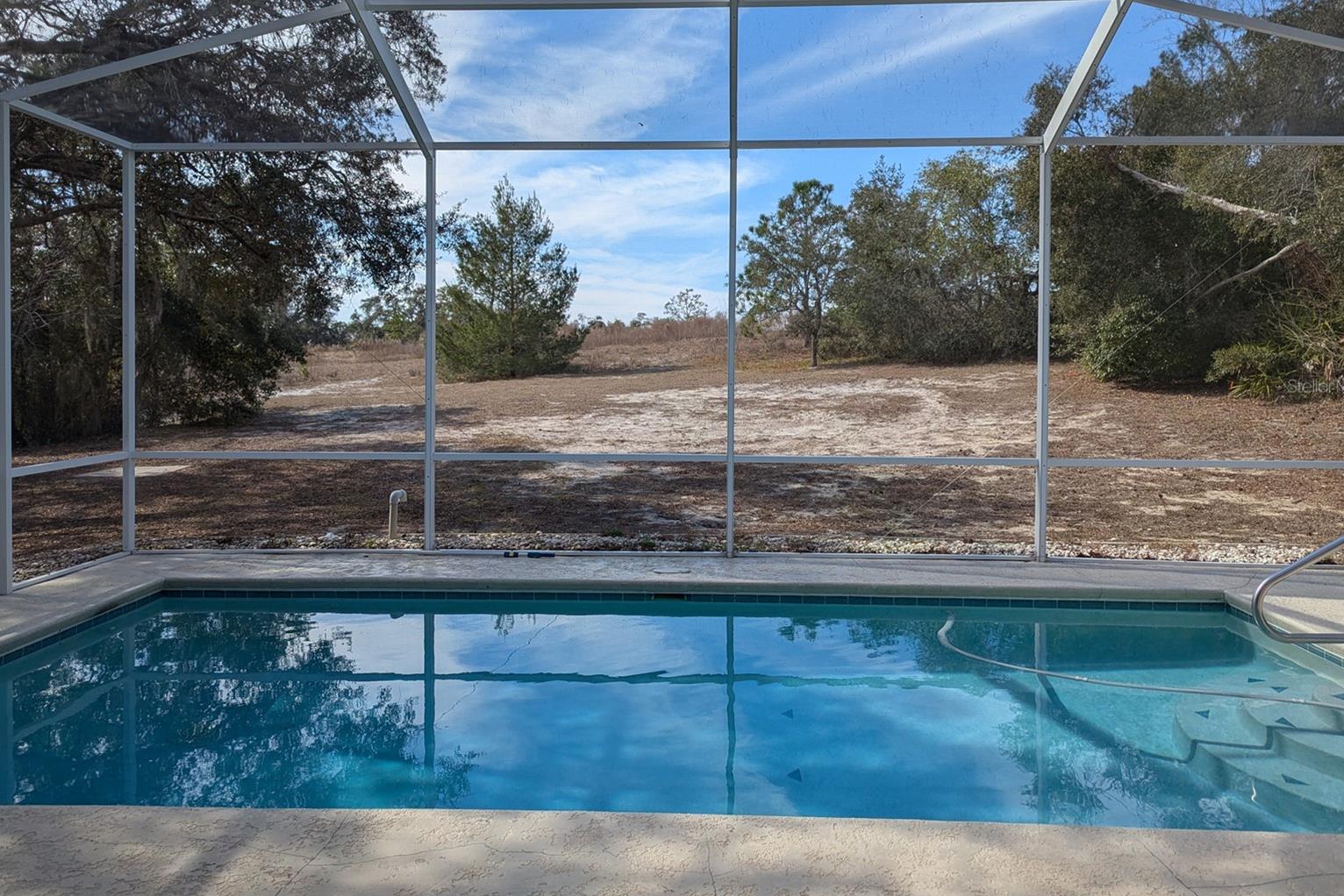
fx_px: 971
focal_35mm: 26
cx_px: 671
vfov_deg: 49.4
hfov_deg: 69.4
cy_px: 386
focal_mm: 6.81
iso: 49
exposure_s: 1/1550
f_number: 1.85
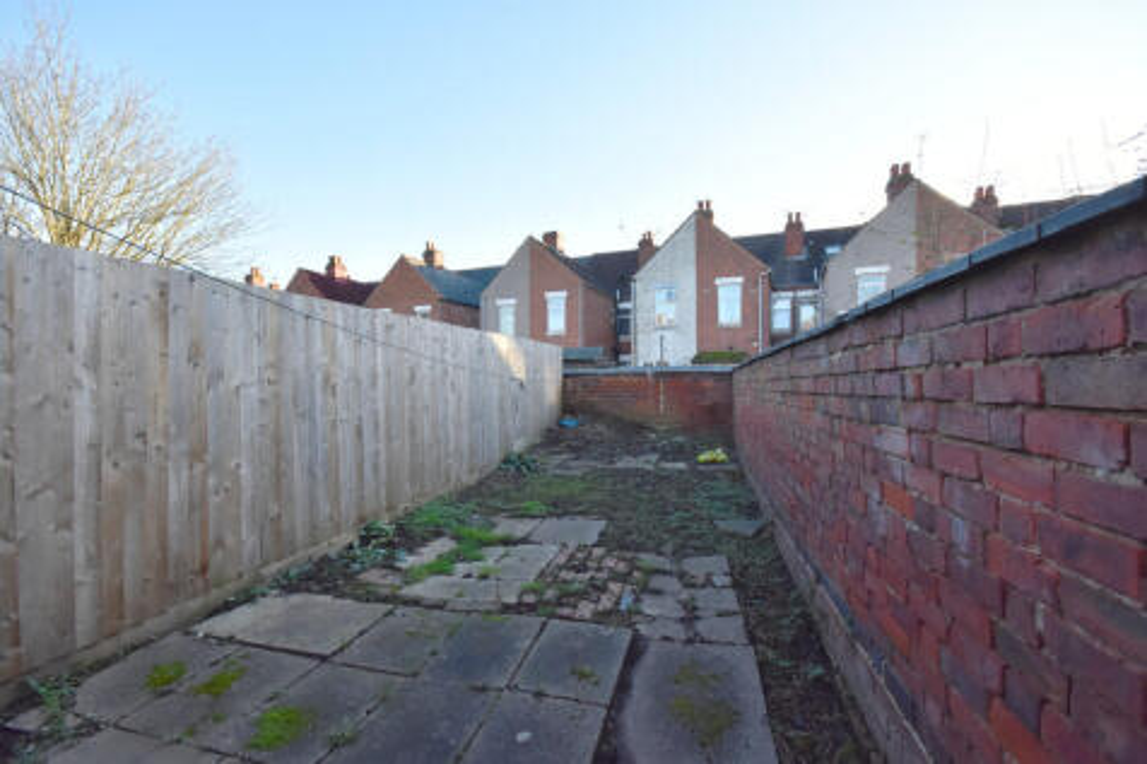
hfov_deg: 100.4
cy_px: 382
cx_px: 574
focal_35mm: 15
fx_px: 478
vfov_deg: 77.3
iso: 800
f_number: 8
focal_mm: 10
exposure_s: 1/250
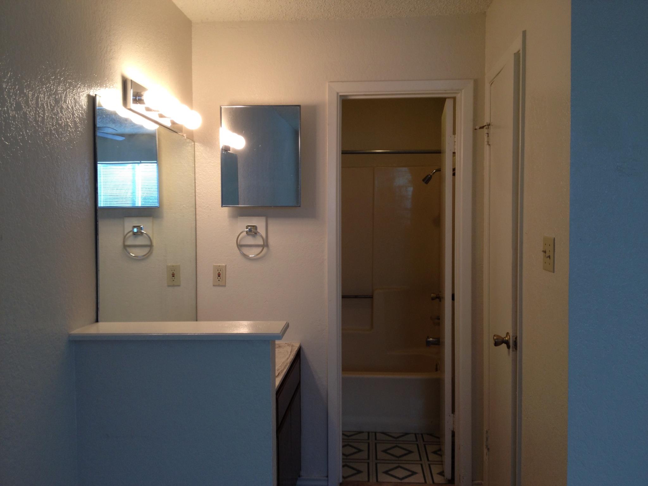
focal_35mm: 35
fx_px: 655
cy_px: 243
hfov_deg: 52.6
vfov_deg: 40.7
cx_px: 324
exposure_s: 1/24
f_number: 2.4
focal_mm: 4.28
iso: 50
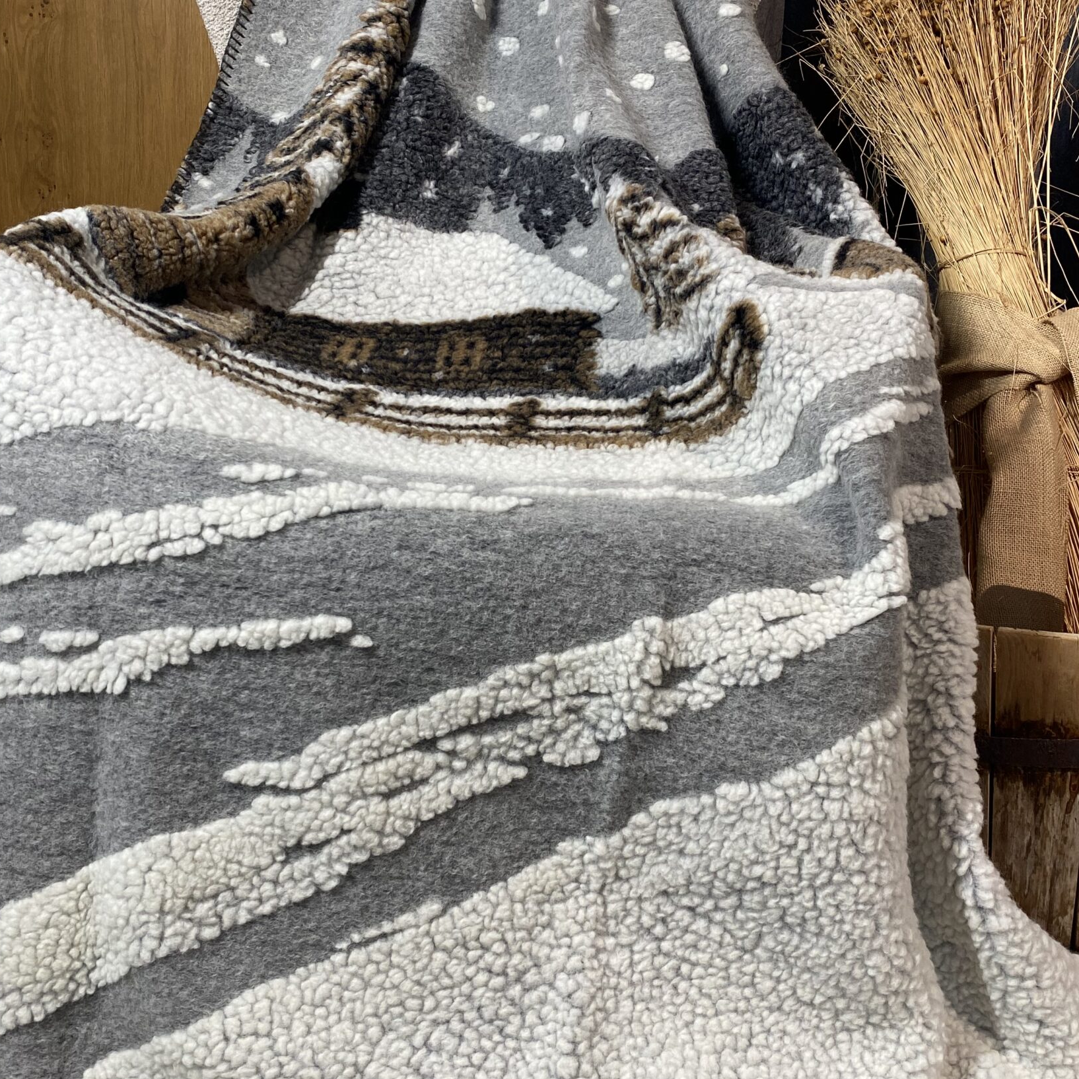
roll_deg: -1.8
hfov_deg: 46.0
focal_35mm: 36
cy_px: 560
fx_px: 1270
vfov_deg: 46.0
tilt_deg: -12.3
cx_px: 551
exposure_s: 1/121
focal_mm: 4.25
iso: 80
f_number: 1.8
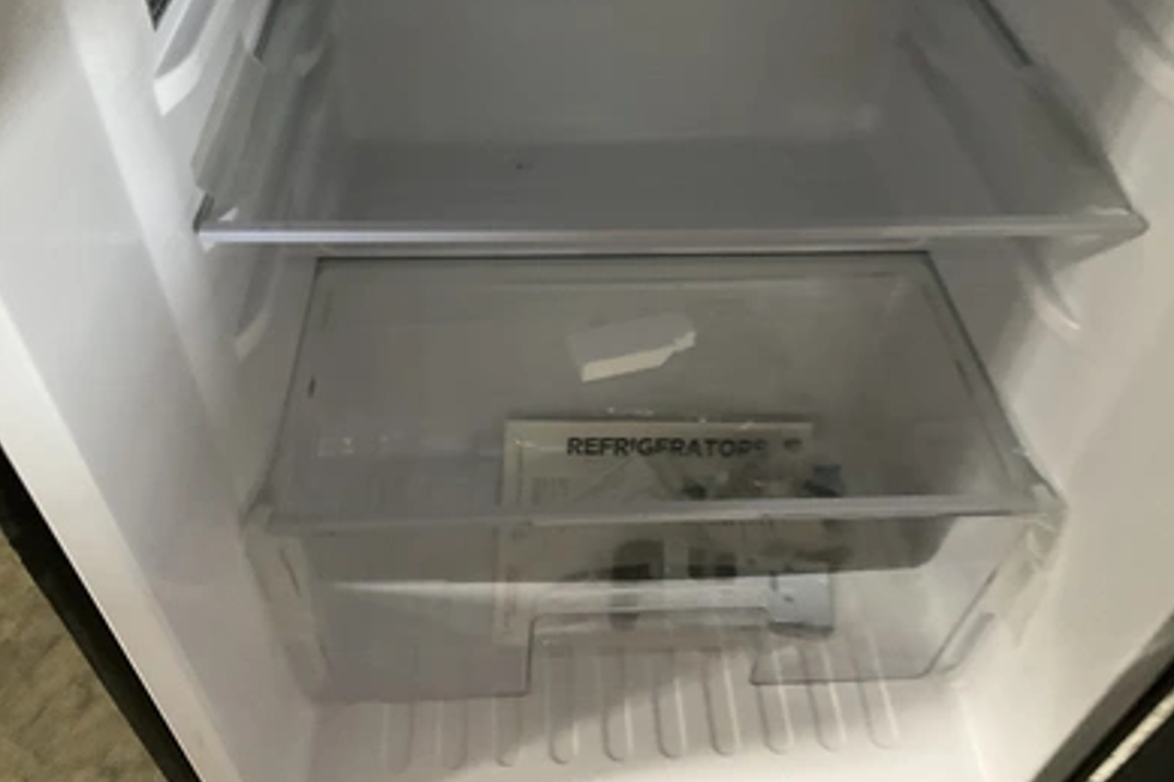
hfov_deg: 60.3
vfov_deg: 42.2
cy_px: 338
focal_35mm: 31
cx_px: 601
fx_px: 1010
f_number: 1.8
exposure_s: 1/30
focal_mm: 3
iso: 400
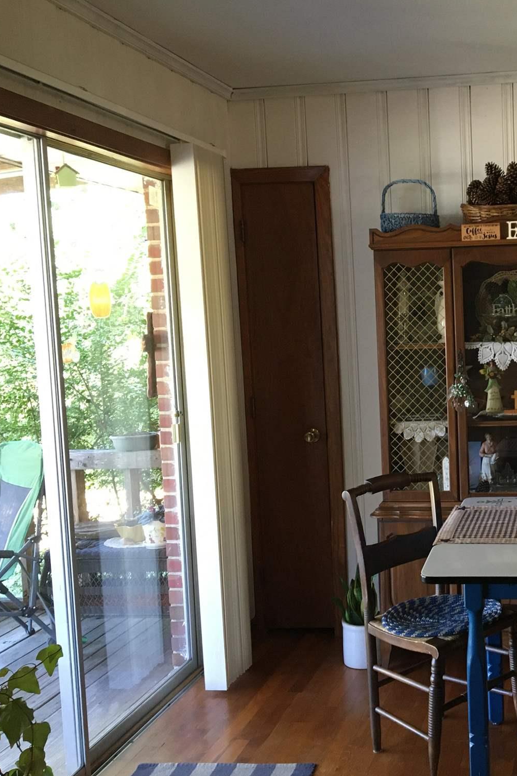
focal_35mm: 41
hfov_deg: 30.8
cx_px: 488
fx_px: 884
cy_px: 391
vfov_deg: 47.4
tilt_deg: -5.8
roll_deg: +2.2
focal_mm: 4.15
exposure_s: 1/30
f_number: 2.2
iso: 125
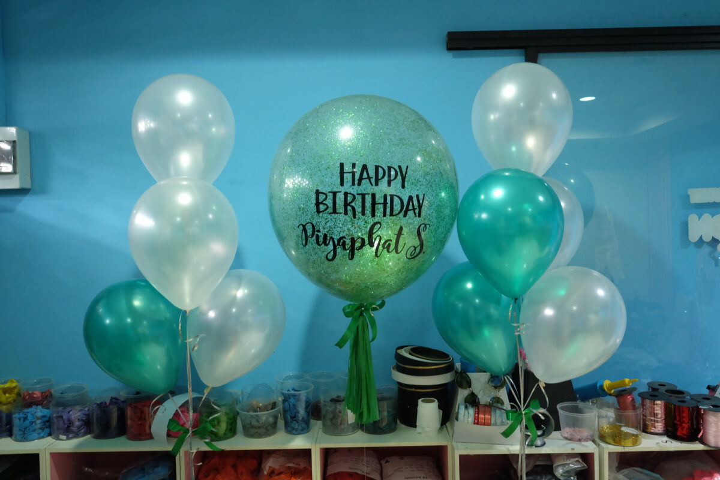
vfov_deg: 45.0
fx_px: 580
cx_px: 360
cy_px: 240
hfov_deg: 63.7
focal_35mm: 29
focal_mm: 19.1
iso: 2500
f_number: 4
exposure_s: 1/40
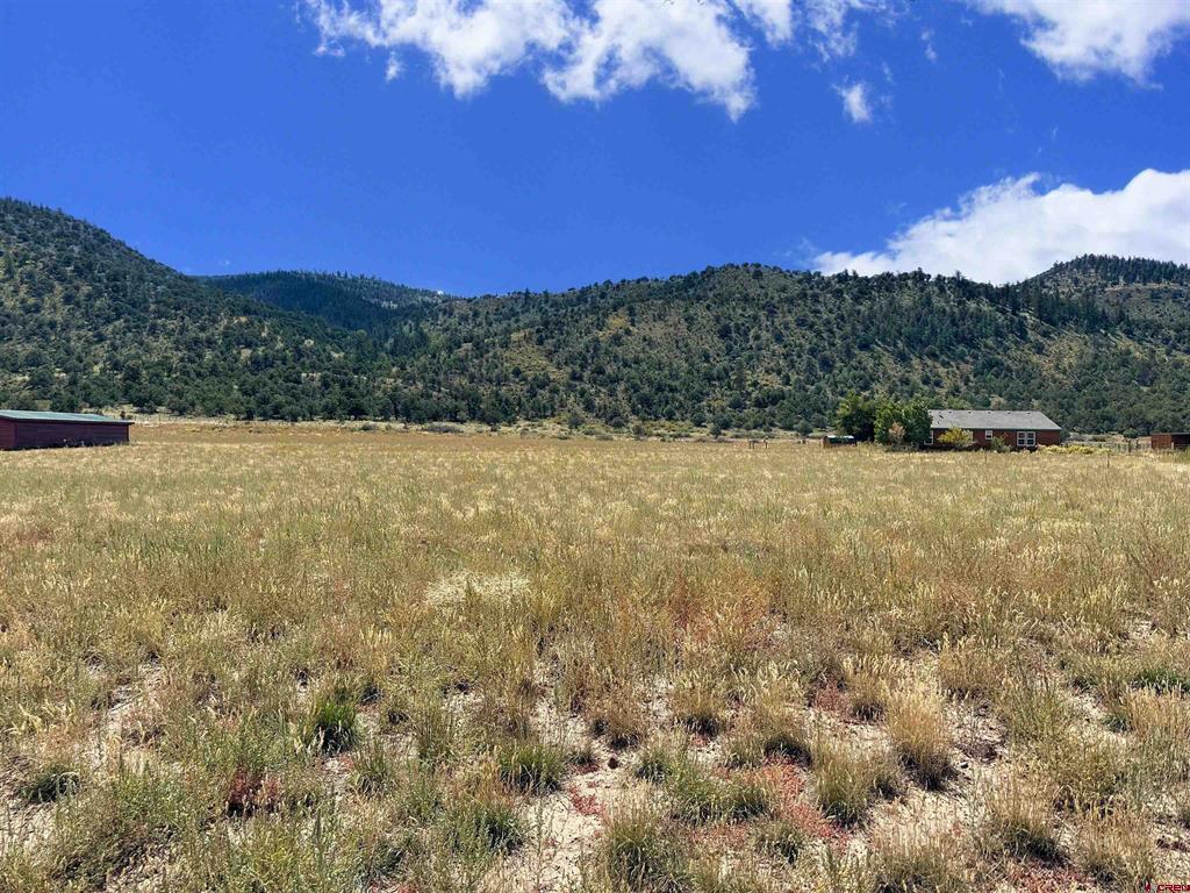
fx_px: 825
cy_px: 446
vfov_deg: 56.8
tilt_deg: -1.1
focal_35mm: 24
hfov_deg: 71.6
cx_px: 595
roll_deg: -1.0
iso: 80
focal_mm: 6.86
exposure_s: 1/6623
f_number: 1.78
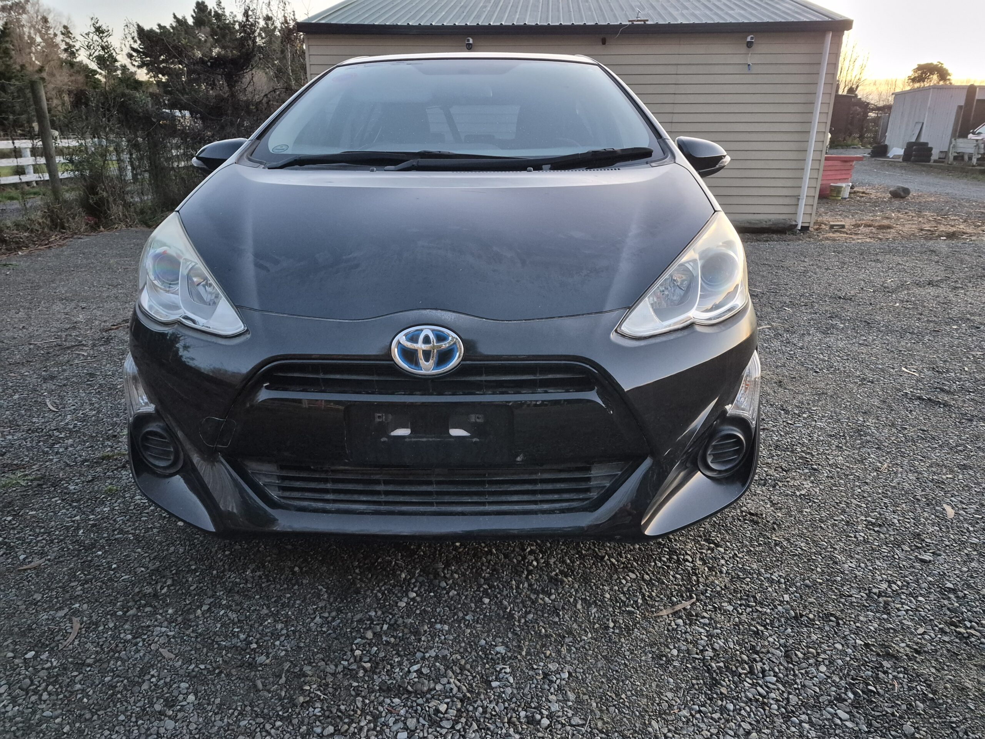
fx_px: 654
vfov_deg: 58.9
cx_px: 492
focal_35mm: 23
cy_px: 370
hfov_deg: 73.9
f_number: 1.8
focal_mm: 5.4
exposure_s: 1/50
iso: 1600
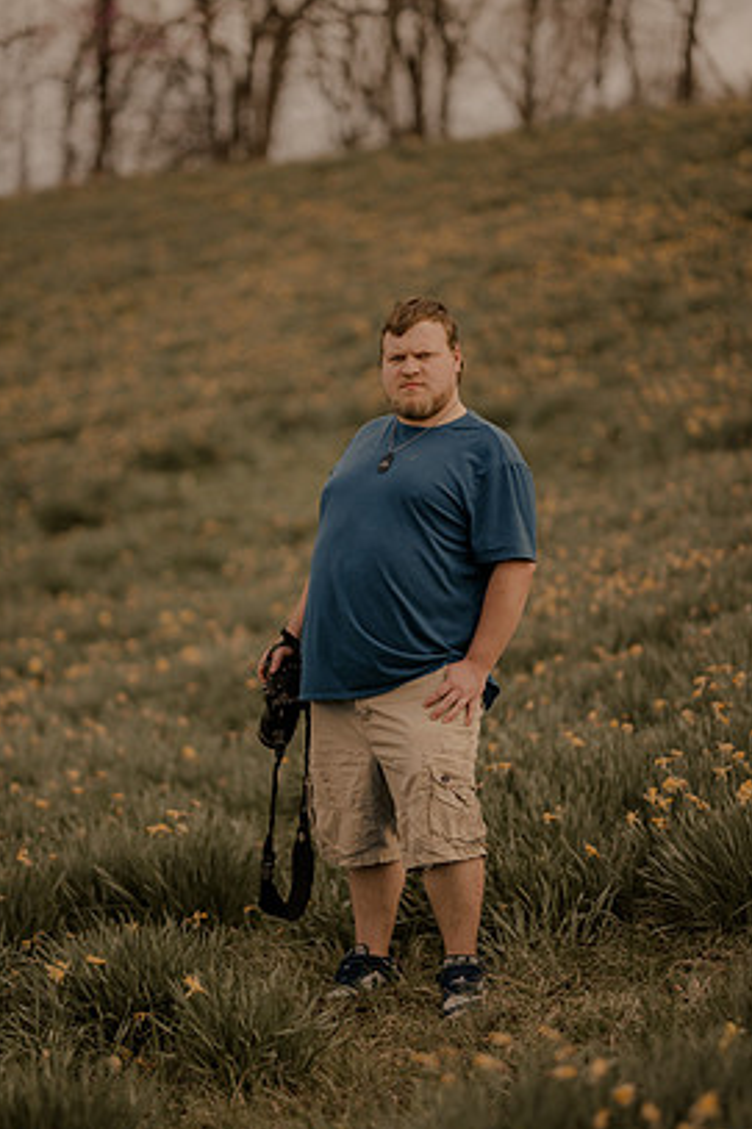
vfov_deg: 21.7
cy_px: 574
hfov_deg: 14.5
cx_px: 350
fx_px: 2948
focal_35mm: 94
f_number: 1.4
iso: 125
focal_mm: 85
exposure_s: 1/2000
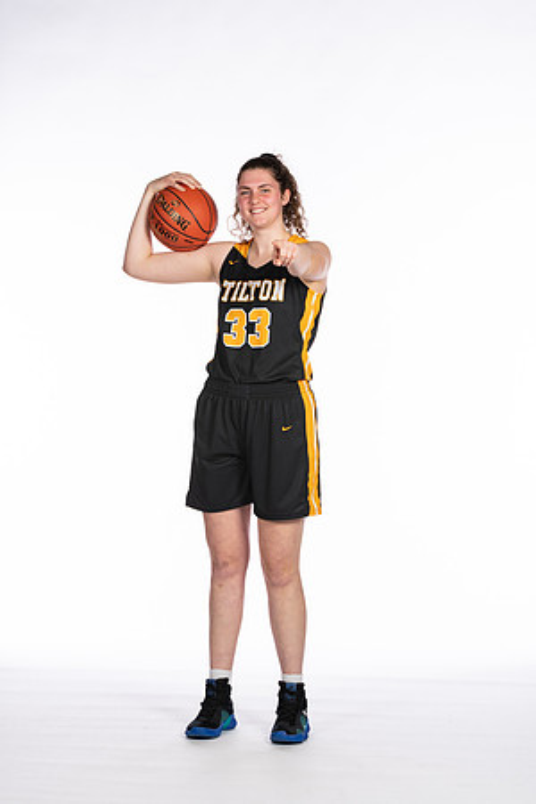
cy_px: 402
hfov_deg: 13.0
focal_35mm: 105
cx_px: 268
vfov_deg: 19.5
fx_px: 2345
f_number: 5.6
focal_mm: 70
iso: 100
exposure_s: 1/100
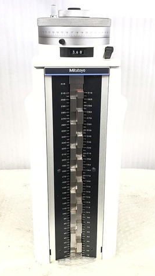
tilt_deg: -17.8
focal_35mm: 41
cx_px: 79
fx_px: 299
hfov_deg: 29.0
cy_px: 139
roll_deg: -0.3
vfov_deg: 49.4
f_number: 1.8
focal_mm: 3.99
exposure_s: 1/30
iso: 40
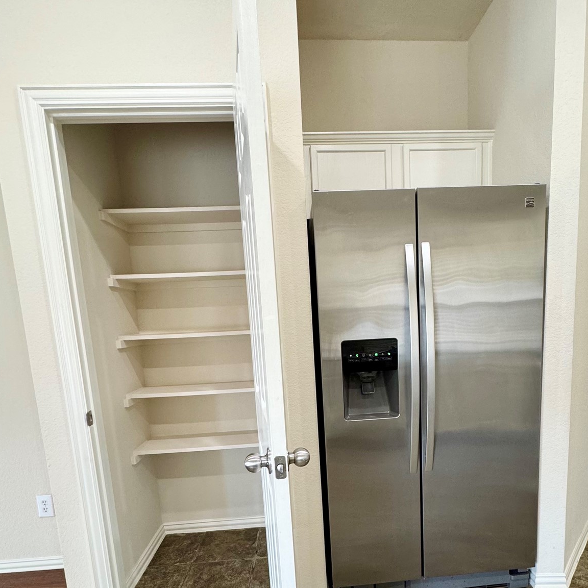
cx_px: 329
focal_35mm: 22
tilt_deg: -8.2
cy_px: 384
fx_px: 423
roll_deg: +2.8
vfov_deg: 68.0
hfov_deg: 69.4
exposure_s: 1/60
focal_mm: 2.22
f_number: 2.2
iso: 200
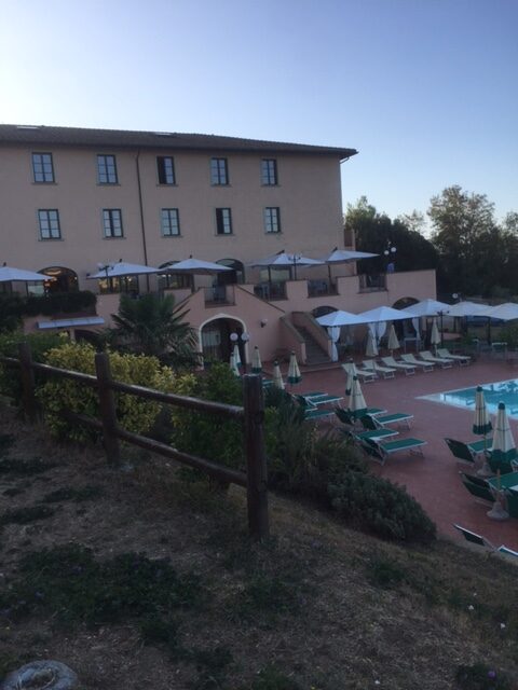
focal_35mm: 29
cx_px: 259
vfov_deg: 61.7
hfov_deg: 48.2
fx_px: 579
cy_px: 345
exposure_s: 1/1014
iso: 32
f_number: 2.2
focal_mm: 4.15
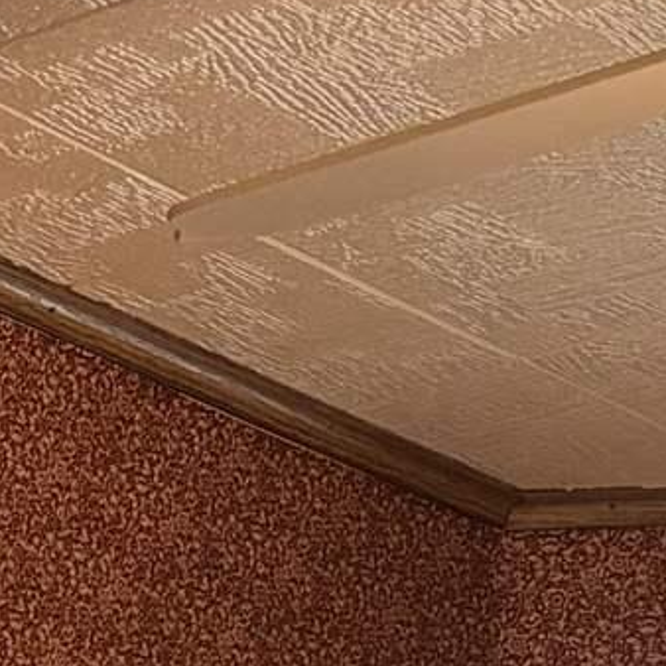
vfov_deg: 7.2
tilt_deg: -2.8
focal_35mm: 209
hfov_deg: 7.9
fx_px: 4549
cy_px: 2217
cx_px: -808
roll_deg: +0.6
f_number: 1.6
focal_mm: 5.96
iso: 100
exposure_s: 1/60
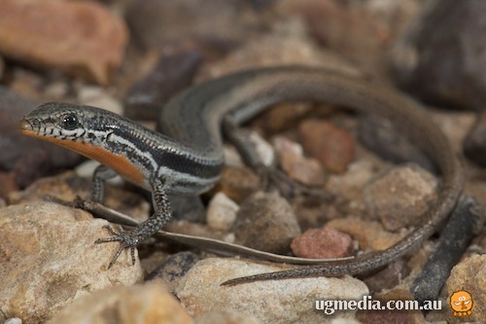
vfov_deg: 8.7
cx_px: 243
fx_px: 2125
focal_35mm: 158
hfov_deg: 13.0
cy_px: 162
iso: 100
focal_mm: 105
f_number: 16
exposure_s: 1/100
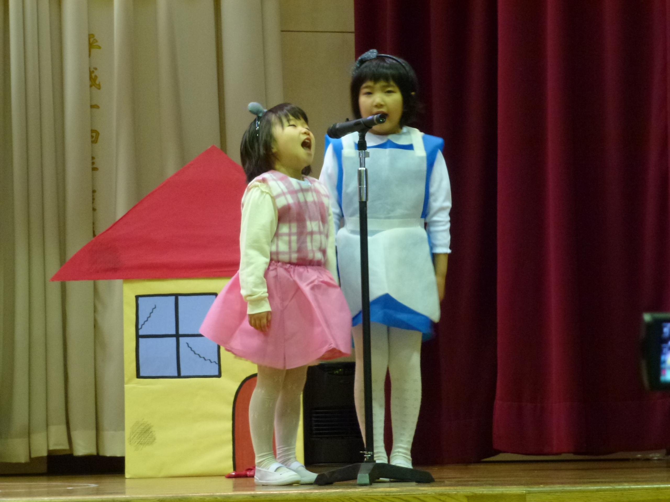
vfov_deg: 11.3
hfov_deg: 15.1
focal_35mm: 131
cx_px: 335
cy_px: 251
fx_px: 2536
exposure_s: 1/8
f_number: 5.2
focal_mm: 23.4
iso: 400
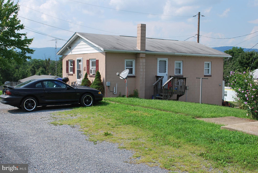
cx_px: 129
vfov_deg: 34.3
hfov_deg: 49.5
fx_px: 280
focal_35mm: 39
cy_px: 86
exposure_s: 1/250
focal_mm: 26
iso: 100
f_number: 8
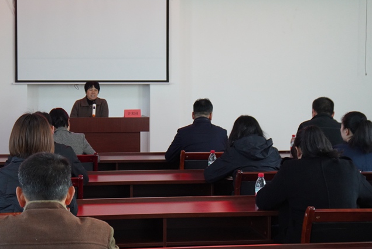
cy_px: 102
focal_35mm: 68
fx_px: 703
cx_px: 131
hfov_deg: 29.5
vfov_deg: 20.0
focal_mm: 32
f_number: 4
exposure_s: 1/160
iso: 1600
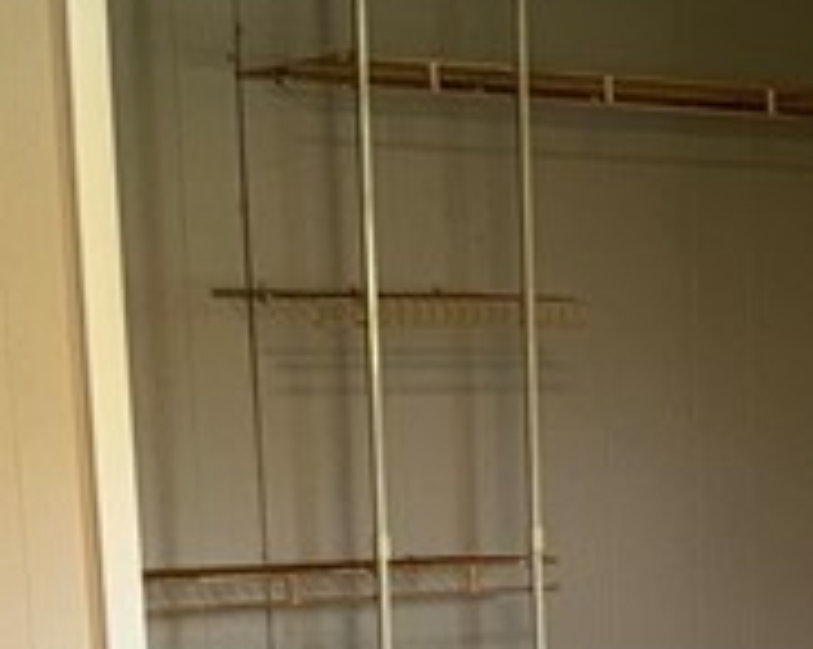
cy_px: 1107
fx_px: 3149
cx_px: 1017
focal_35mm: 131
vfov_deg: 11.1
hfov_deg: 14.2
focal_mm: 6.76
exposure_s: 1/26
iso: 64
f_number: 1.78
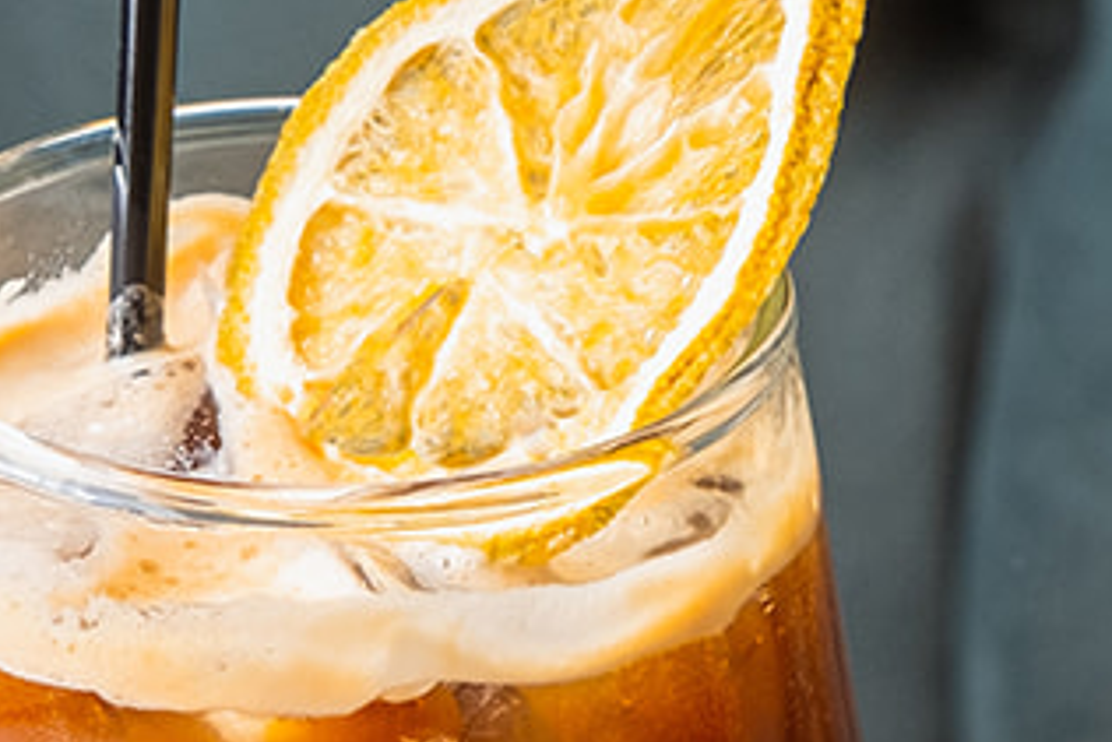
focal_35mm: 420
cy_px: 775
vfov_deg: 3.3
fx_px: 12979
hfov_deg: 4.9
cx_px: 419
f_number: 8
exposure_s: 1/100
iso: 200
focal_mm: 55
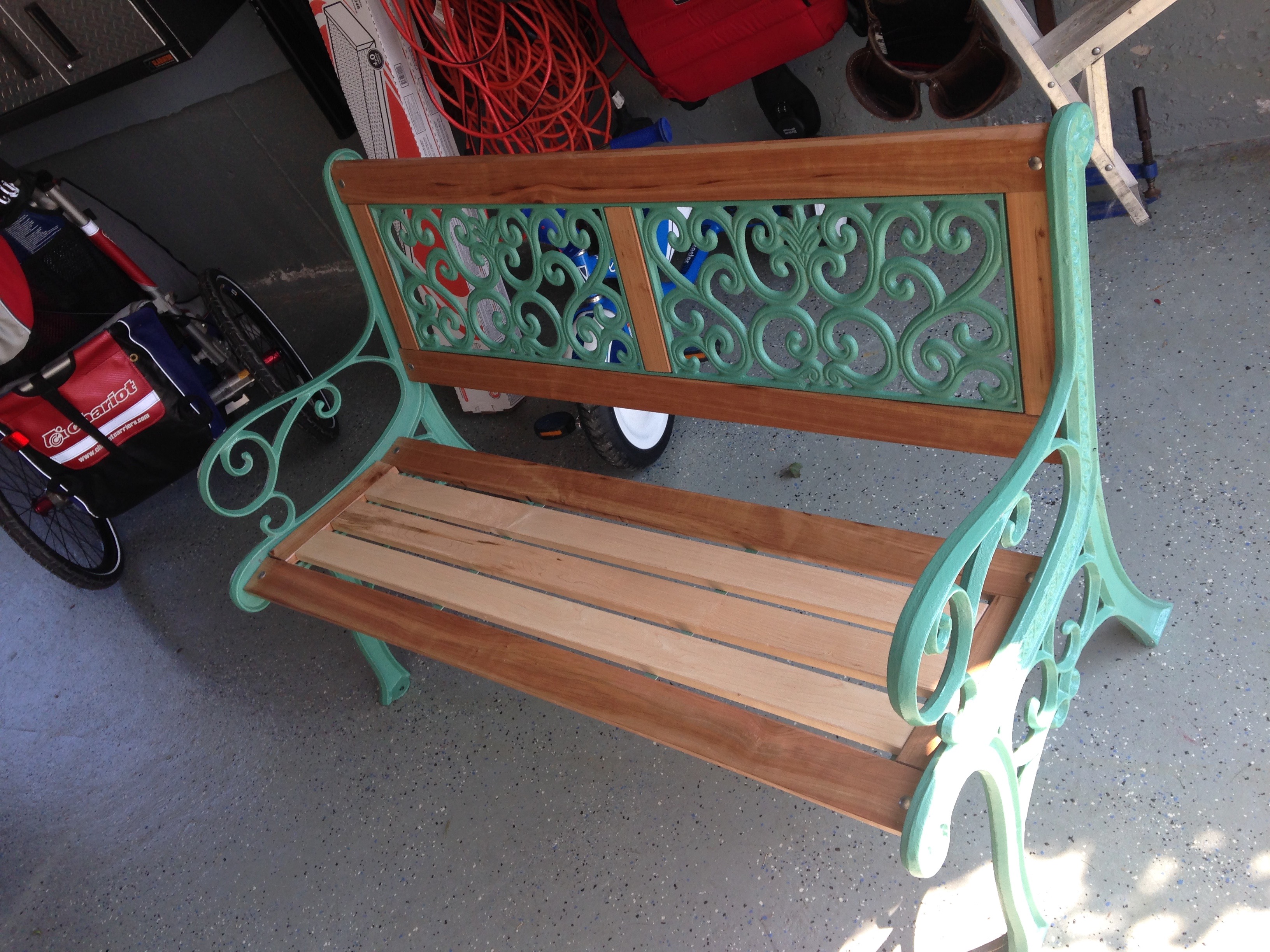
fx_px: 1211
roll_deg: +33.3
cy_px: 476
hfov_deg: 55.4
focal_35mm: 33
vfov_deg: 42.9
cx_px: 635
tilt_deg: -38.0
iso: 50
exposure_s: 1/157
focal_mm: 4.12
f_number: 2.4
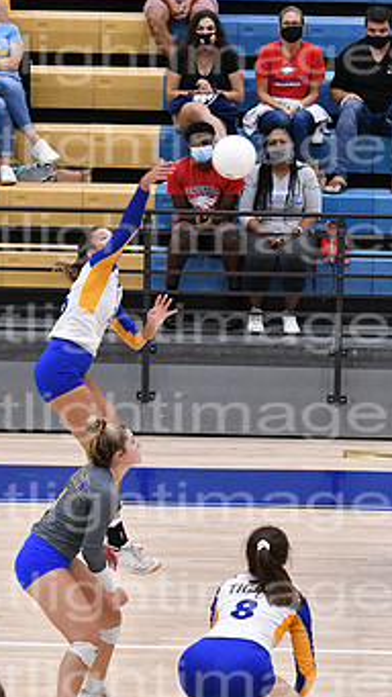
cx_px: 143
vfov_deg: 9.4
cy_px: 373
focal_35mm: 230
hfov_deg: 5.3
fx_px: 4247
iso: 6400
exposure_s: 1/1000
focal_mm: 86
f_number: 3.2
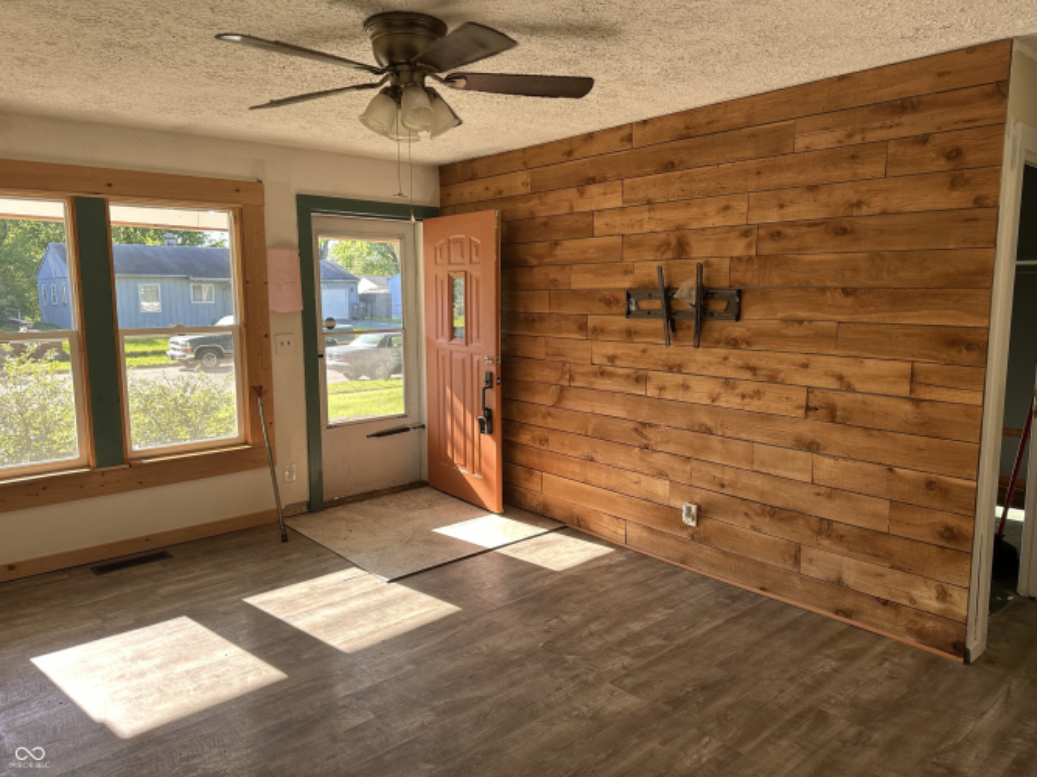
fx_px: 719
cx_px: 518
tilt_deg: -7.7
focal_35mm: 24
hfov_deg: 71.6
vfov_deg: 56.8
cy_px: 388
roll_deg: -0.1
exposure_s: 1/163
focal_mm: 6.86
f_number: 1.78
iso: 80
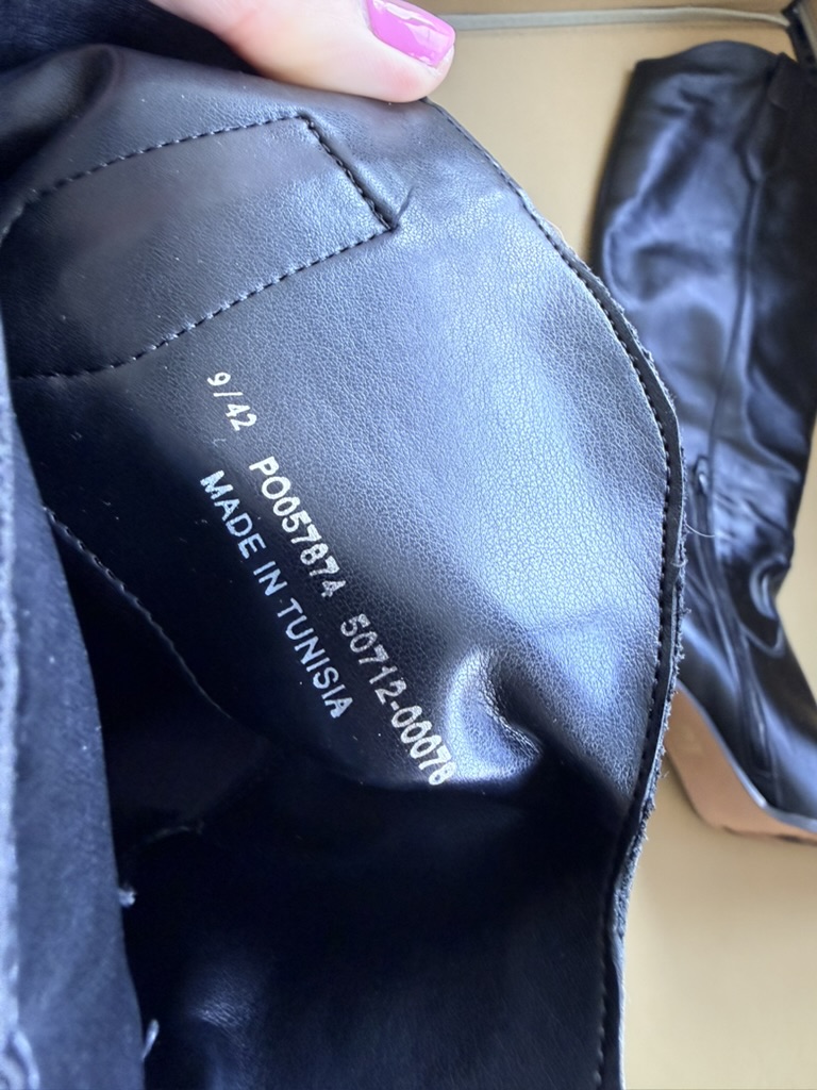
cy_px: 545
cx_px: 408
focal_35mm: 24
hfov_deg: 56.8
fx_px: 755
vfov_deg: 71.6
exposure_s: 1/99
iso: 250
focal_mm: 2.22
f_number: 2.2
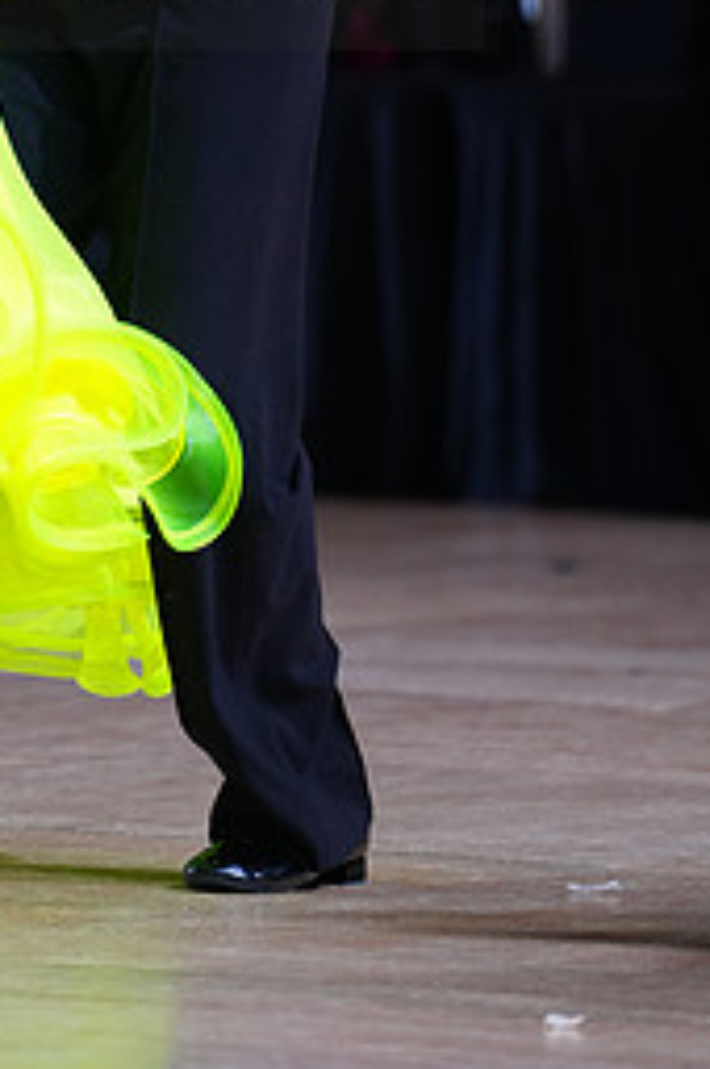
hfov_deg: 3.0
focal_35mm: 454
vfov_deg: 4.5
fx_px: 13466
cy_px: -88
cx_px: -90
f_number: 2.8
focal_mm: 200
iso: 800
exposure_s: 1/500
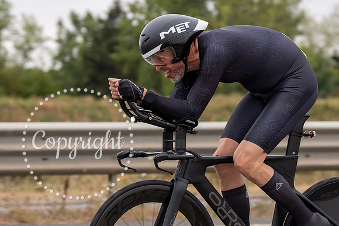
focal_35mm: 189
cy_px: 116
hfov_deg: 10.9
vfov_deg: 7.3
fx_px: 1777
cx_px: 189
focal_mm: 96
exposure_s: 1/800
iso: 100
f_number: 3.5
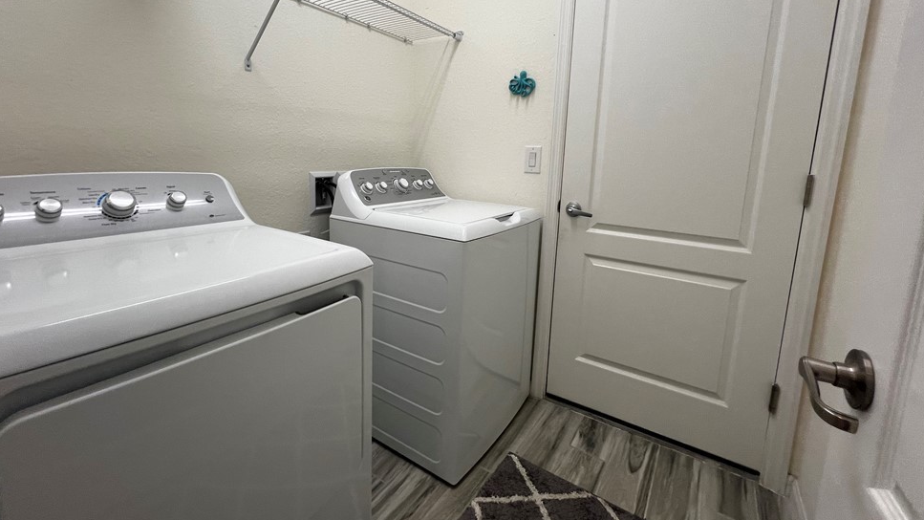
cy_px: 206
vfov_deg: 69.7
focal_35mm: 15
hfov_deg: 102.9
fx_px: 368
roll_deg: -0.8
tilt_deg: -9.4
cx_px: 441
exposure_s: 1/120
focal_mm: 1.57
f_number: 1.8
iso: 100
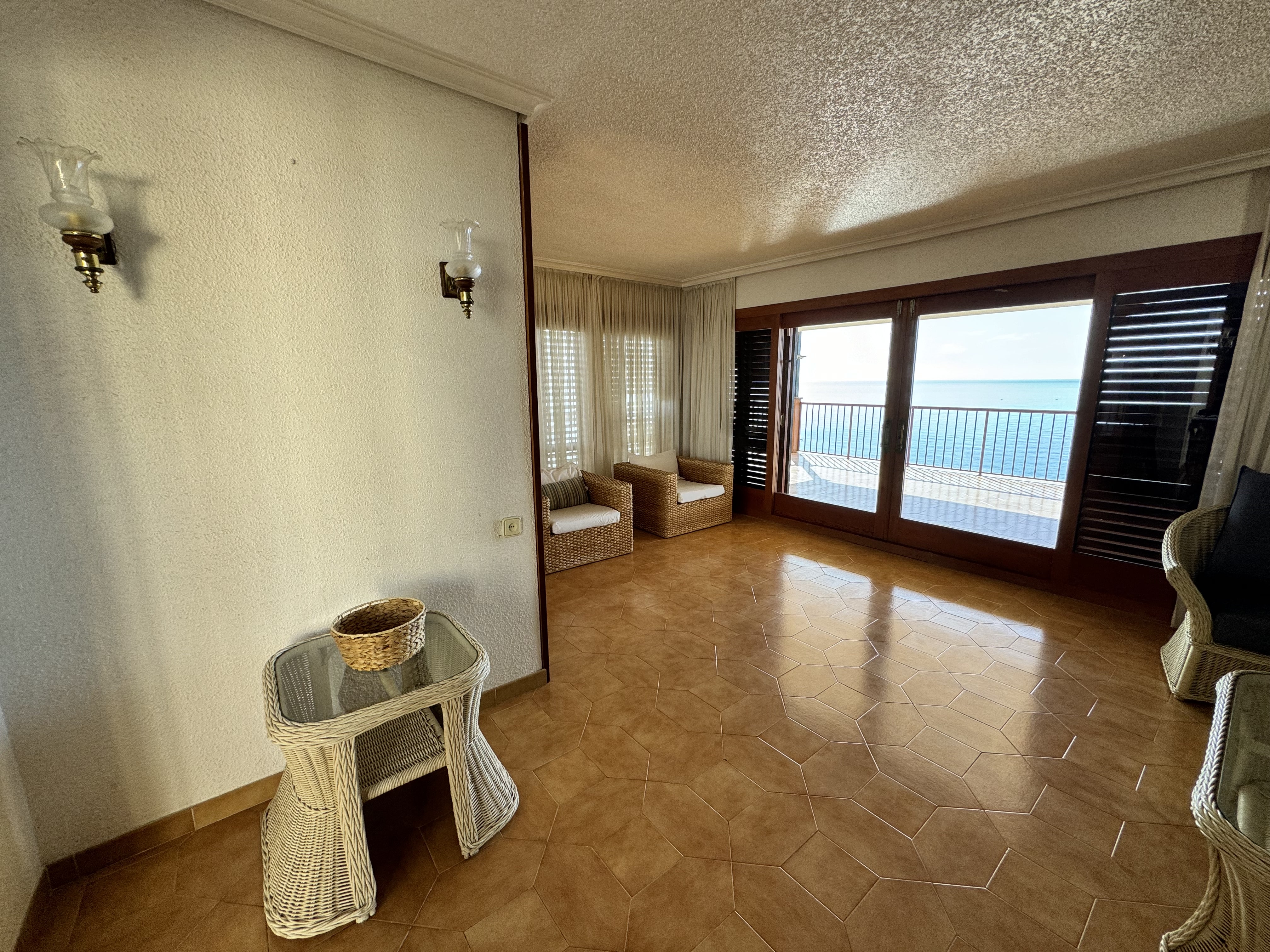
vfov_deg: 85.7
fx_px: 514
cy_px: 476
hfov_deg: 102.1
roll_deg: +0.8
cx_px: 635
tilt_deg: -9.6
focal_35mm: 14
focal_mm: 2.22
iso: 80
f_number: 2.2
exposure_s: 1/99
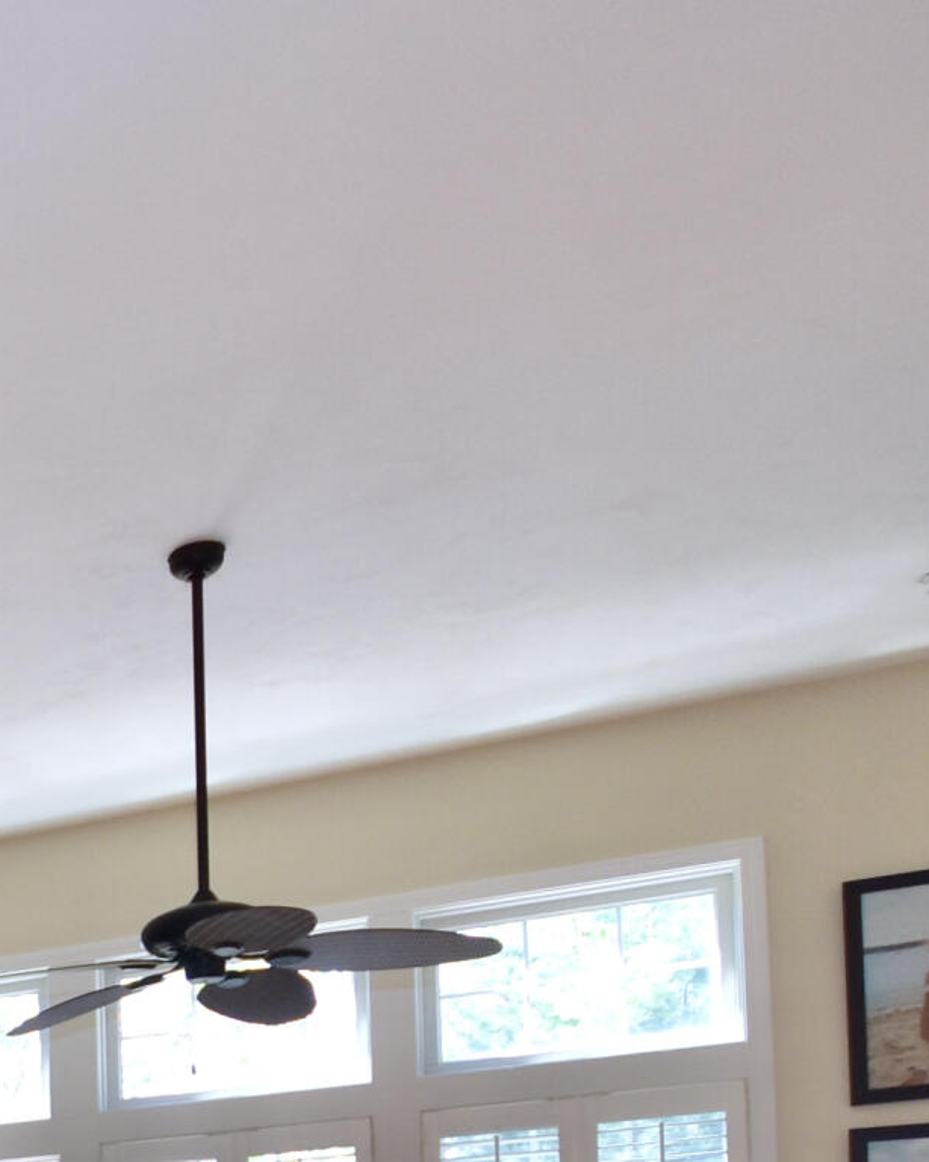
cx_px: -790
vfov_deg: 29.3
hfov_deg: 19.6
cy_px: 1405
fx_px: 1891
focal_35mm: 55
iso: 280
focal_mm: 10
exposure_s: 1/60
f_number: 4
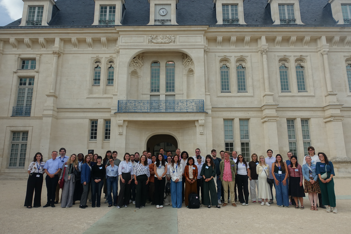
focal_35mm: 24
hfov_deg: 73.7
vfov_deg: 53.1
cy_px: 117
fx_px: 234
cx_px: 176
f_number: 2.8
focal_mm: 8.8
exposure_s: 1/640
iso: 125
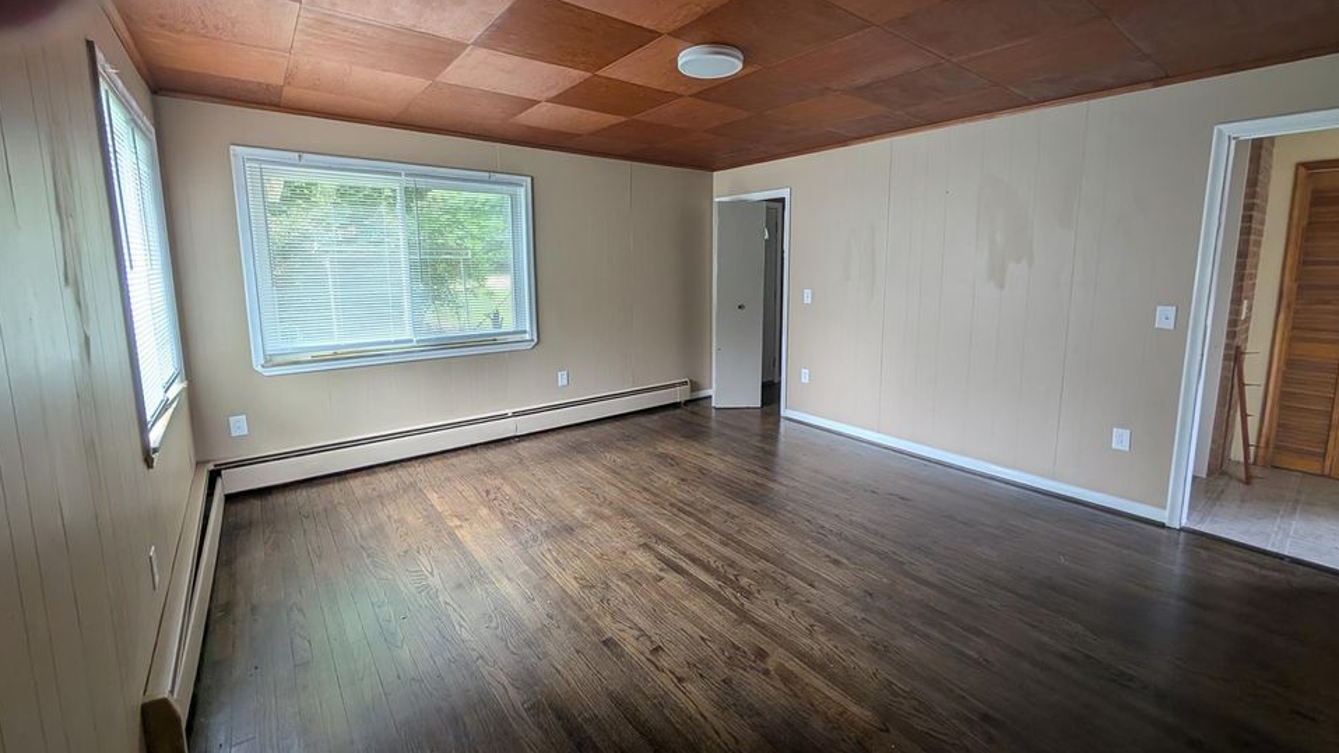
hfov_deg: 106.8
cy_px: 333
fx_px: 497
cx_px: 689
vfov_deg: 74.0
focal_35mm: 14
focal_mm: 2.02
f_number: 1.7
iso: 54
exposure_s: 1/27.4
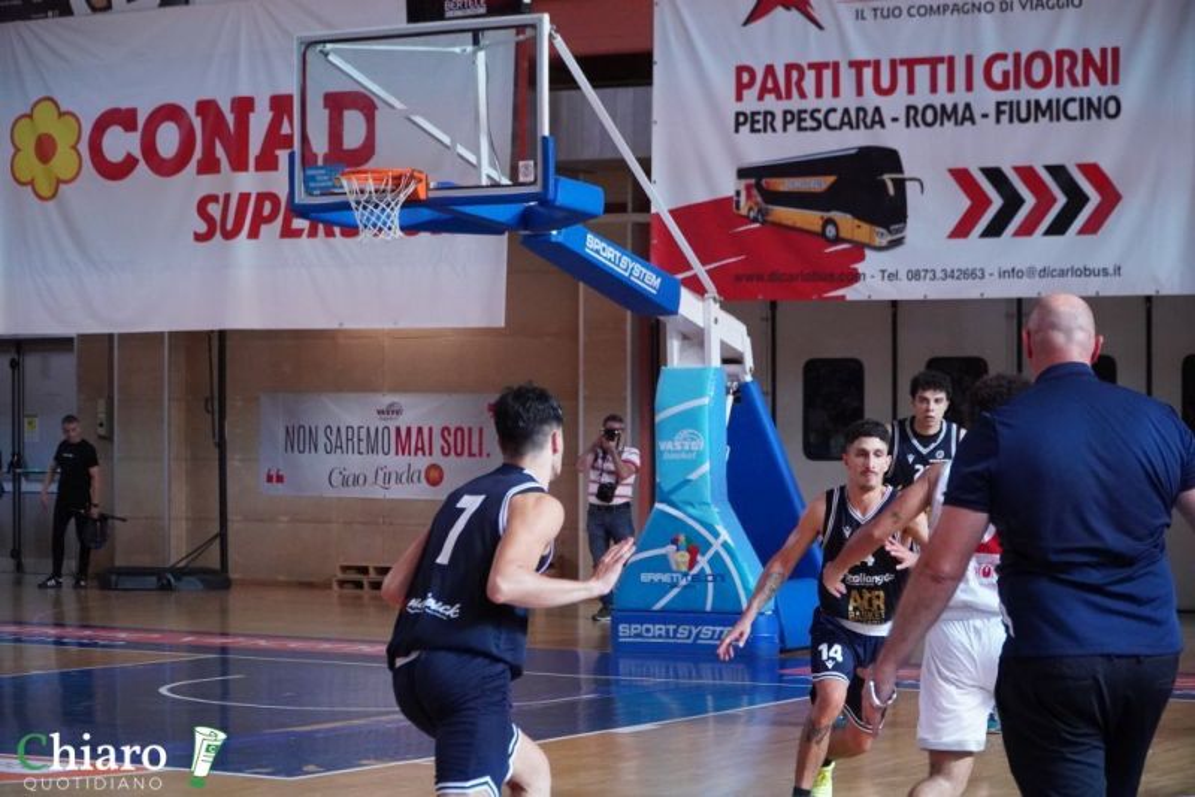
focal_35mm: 84
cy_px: 398
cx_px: 598
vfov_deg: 16.3
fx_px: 2789
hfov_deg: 24.2
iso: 5000
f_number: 4
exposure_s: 1/1000
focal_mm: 56
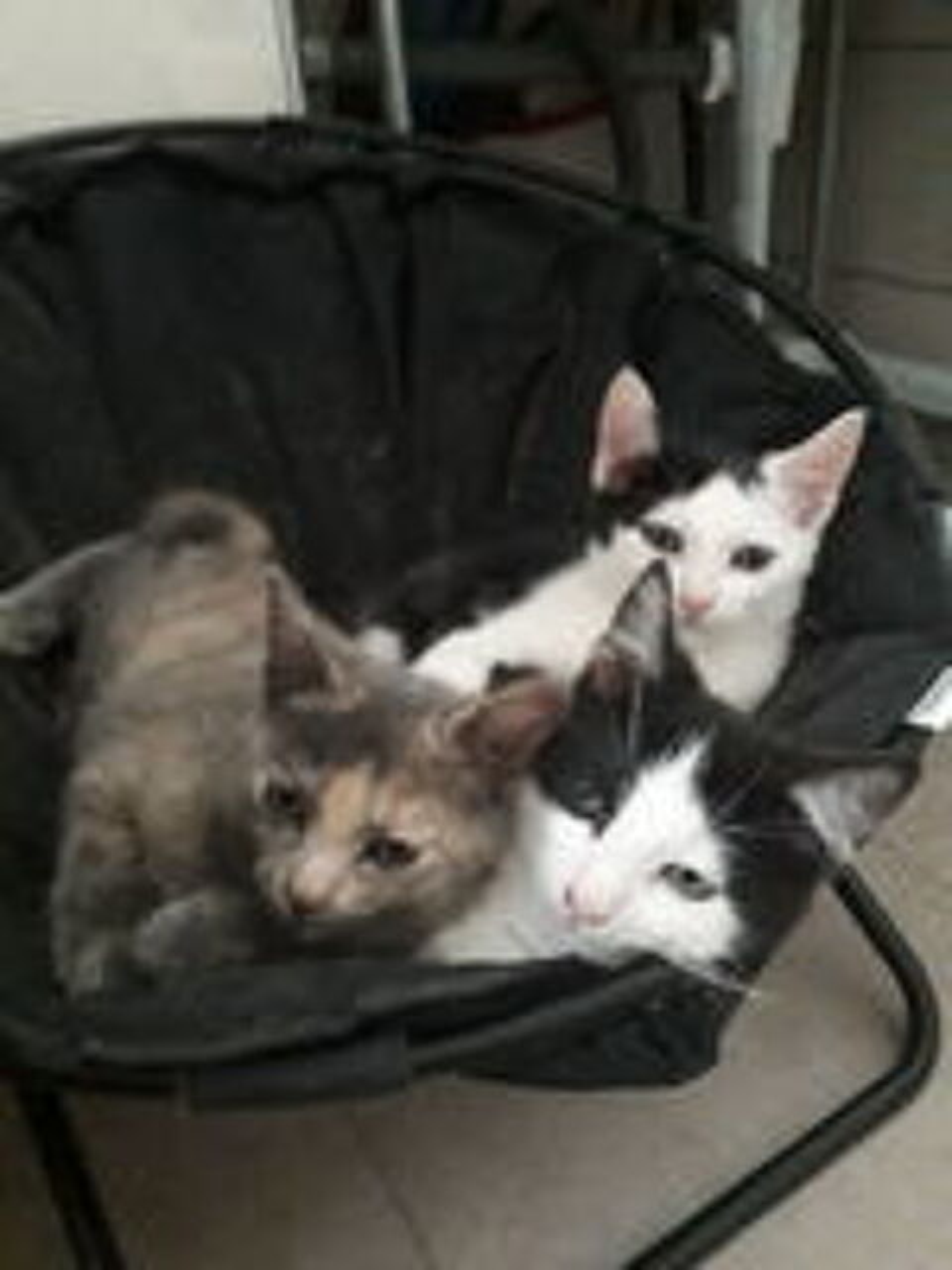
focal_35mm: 27
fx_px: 990
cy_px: 635
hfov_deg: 51.4
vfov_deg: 65.3
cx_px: 476
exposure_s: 1/17
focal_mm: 3.6
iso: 800
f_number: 1.9
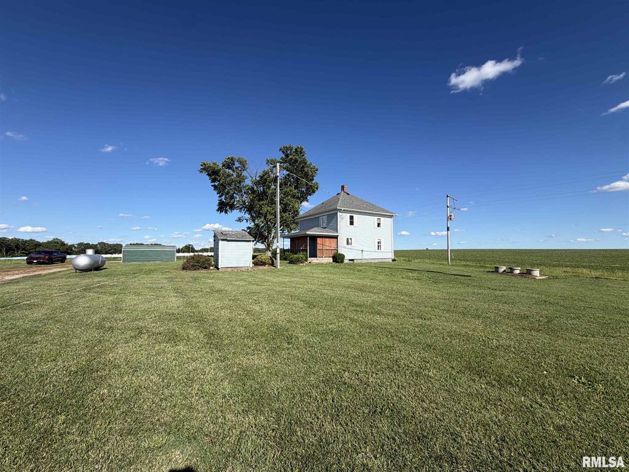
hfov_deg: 102.1
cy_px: 236
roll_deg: +0.0
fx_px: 254
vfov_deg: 85.7
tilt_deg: +3.7
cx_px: 314
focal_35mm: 14
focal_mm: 2.22
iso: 20
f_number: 2.2
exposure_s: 1/955
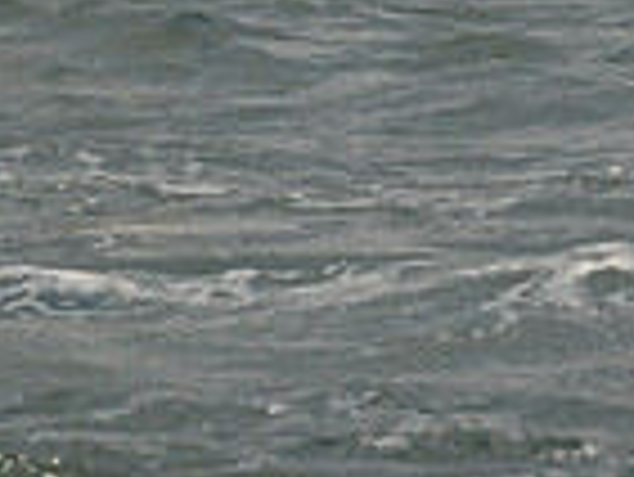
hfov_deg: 7.1
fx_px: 5059
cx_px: -79
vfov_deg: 5.2
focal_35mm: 276
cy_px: -801
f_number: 8
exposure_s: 1/640
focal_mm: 70
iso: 250
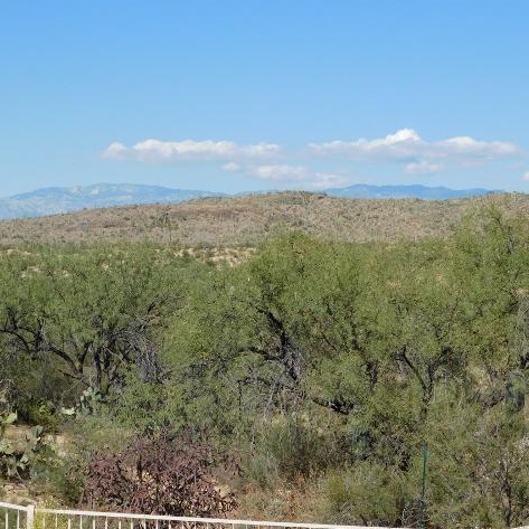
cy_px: 262
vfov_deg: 21.9
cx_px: 252
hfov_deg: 21.9
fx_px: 1366
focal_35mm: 79
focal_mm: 11.7
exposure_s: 1/1000
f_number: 4.2
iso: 125
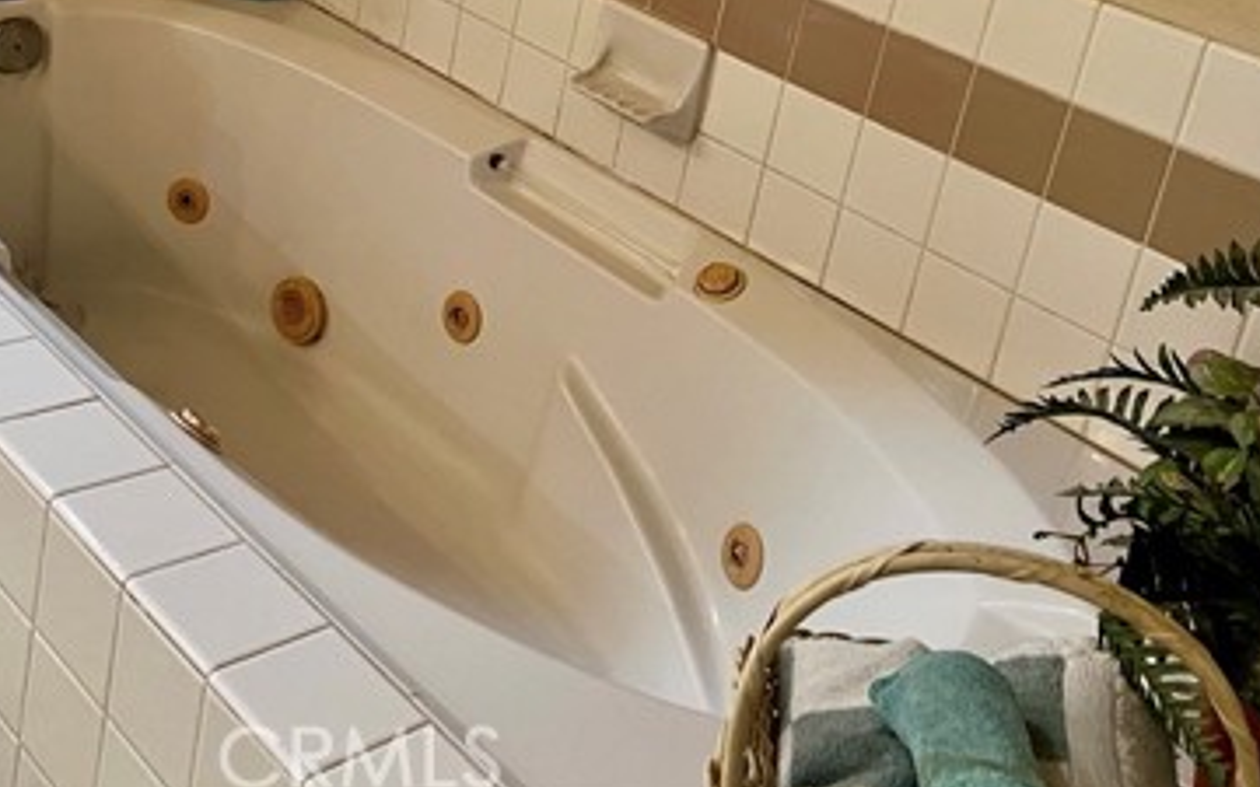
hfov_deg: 40.5
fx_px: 1683
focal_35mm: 49
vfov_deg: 24.9
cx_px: 416
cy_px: -31
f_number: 1.5
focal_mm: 5.7
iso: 160
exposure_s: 1/60
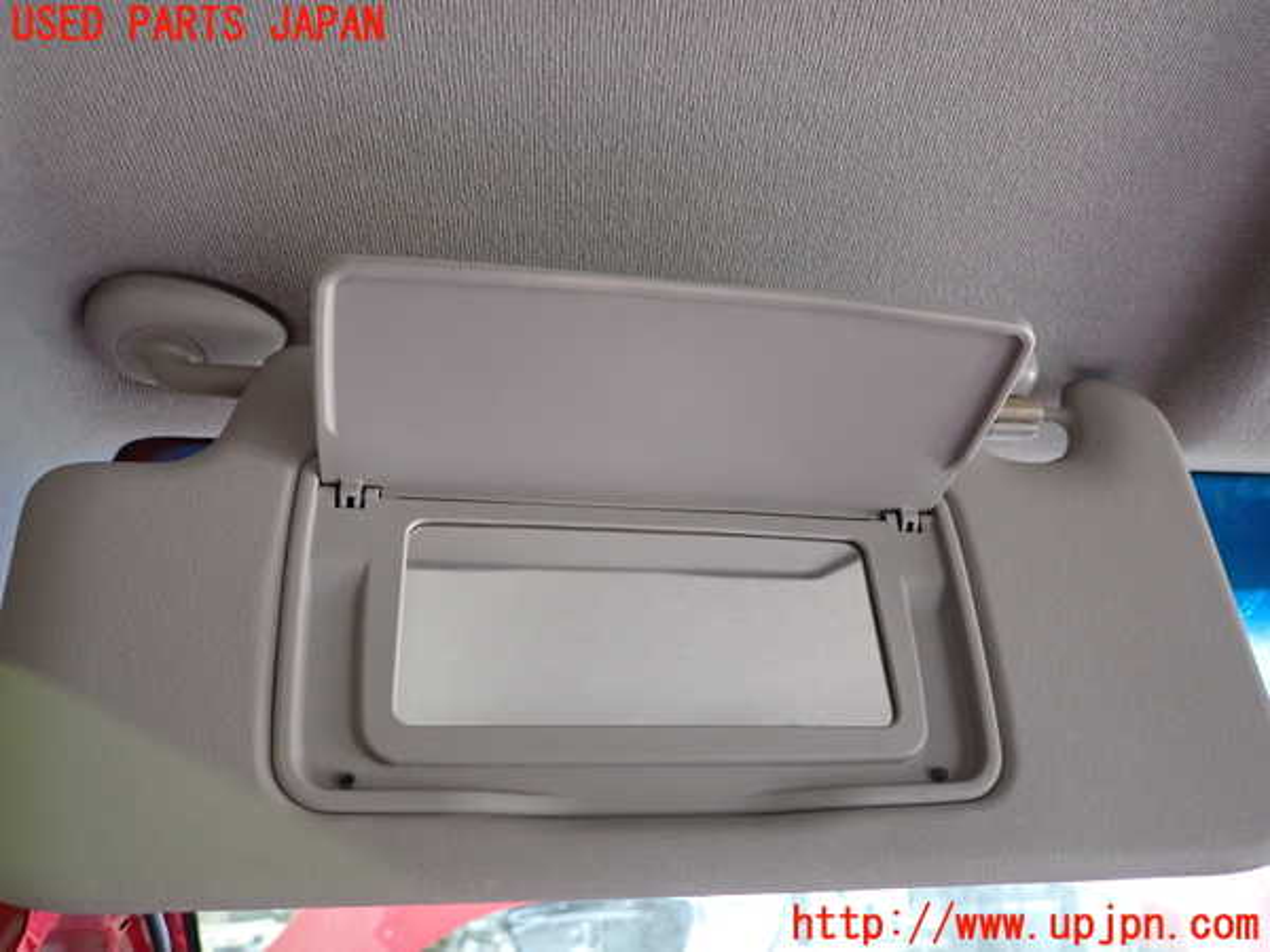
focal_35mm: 25
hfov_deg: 69.4
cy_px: 476
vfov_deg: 54.9
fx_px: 917
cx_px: 635
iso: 320
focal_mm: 4.5
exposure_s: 1/30
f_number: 2
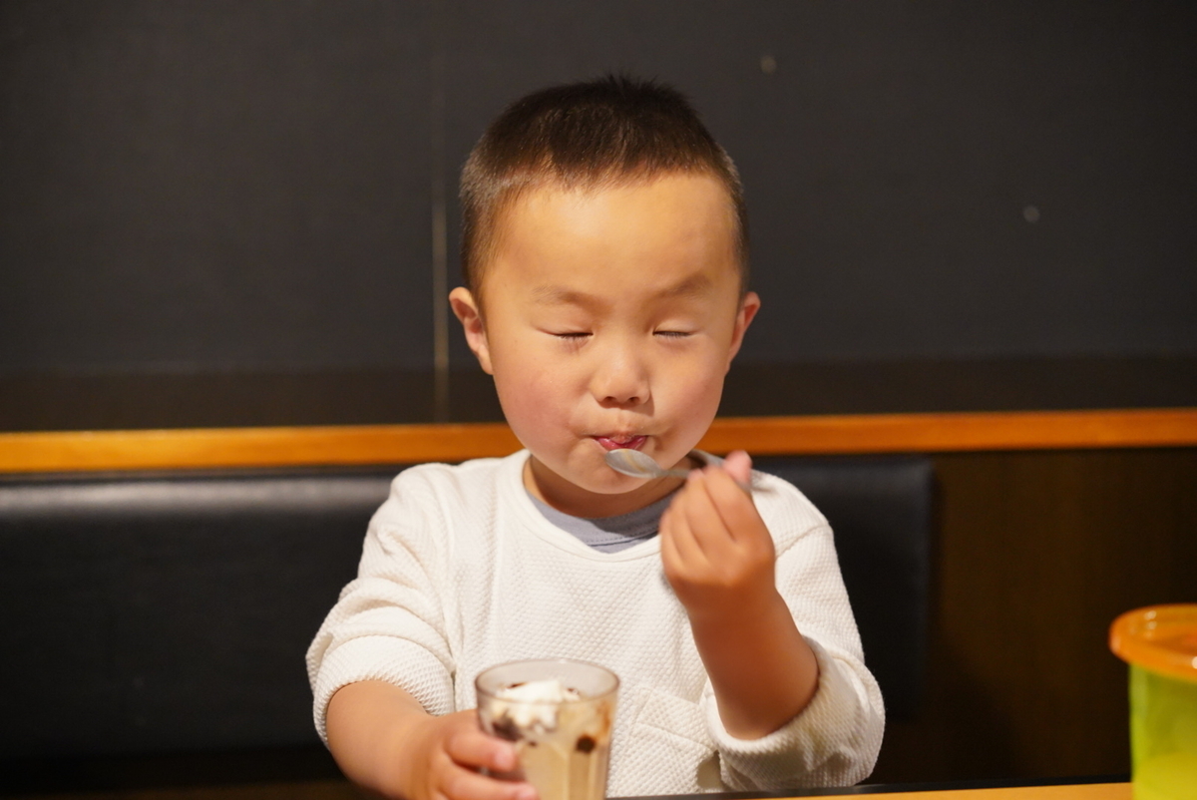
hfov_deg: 36.2
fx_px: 1830
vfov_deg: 24.7
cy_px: 400
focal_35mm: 55
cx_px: 598
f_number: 3.2
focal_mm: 55
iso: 4000
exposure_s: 1/100
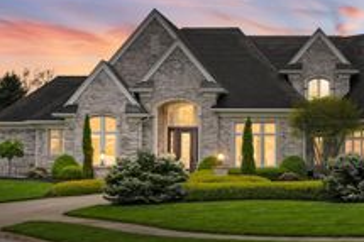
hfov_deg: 24.6
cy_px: 99
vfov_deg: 17.0
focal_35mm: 80
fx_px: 810
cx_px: 328
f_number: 5
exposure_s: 1/4000
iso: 1600
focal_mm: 23
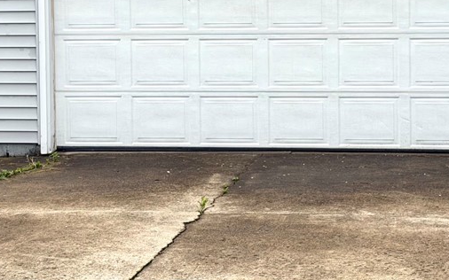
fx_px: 1260
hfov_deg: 20.2
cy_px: 16
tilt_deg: -1.9
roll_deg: +0.9
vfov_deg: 12.6
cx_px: 273
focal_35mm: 103
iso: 80
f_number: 1.78
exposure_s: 1/3096
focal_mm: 6.76
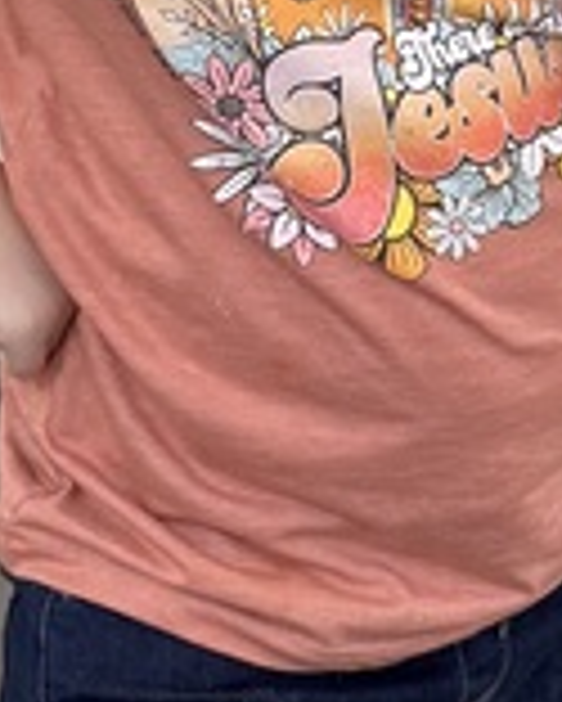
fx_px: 3199
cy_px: -216
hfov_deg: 10.0
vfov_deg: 12.1
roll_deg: +1.5
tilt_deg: -6.0
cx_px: 279
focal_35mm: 154
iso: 200
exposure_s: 1/105
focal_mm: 6.76
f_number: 1.78
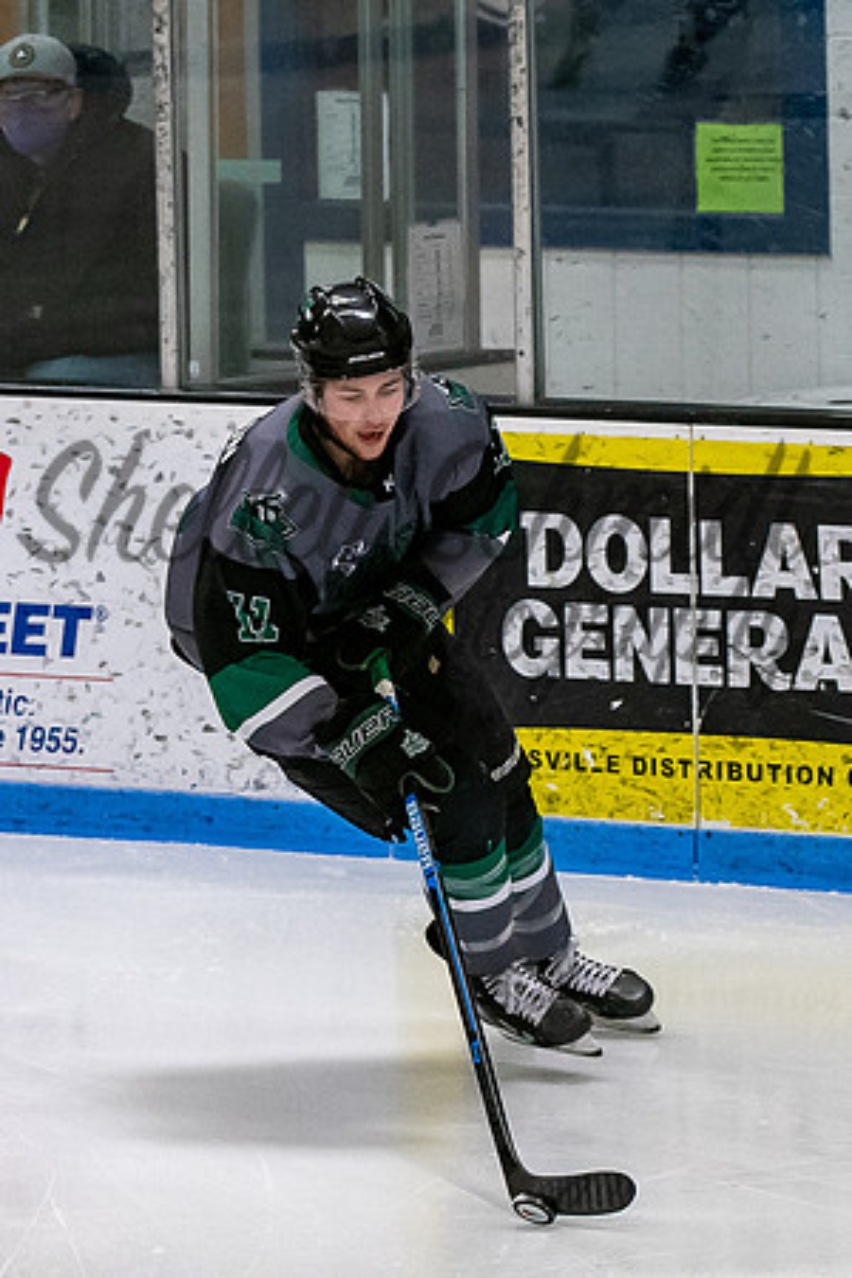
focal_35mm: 283
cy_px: 384
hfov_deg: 4.9
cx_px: 377
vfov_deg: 7.3
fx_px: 10058
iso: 2500
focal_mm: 90
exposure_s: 1/800
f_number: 3.5
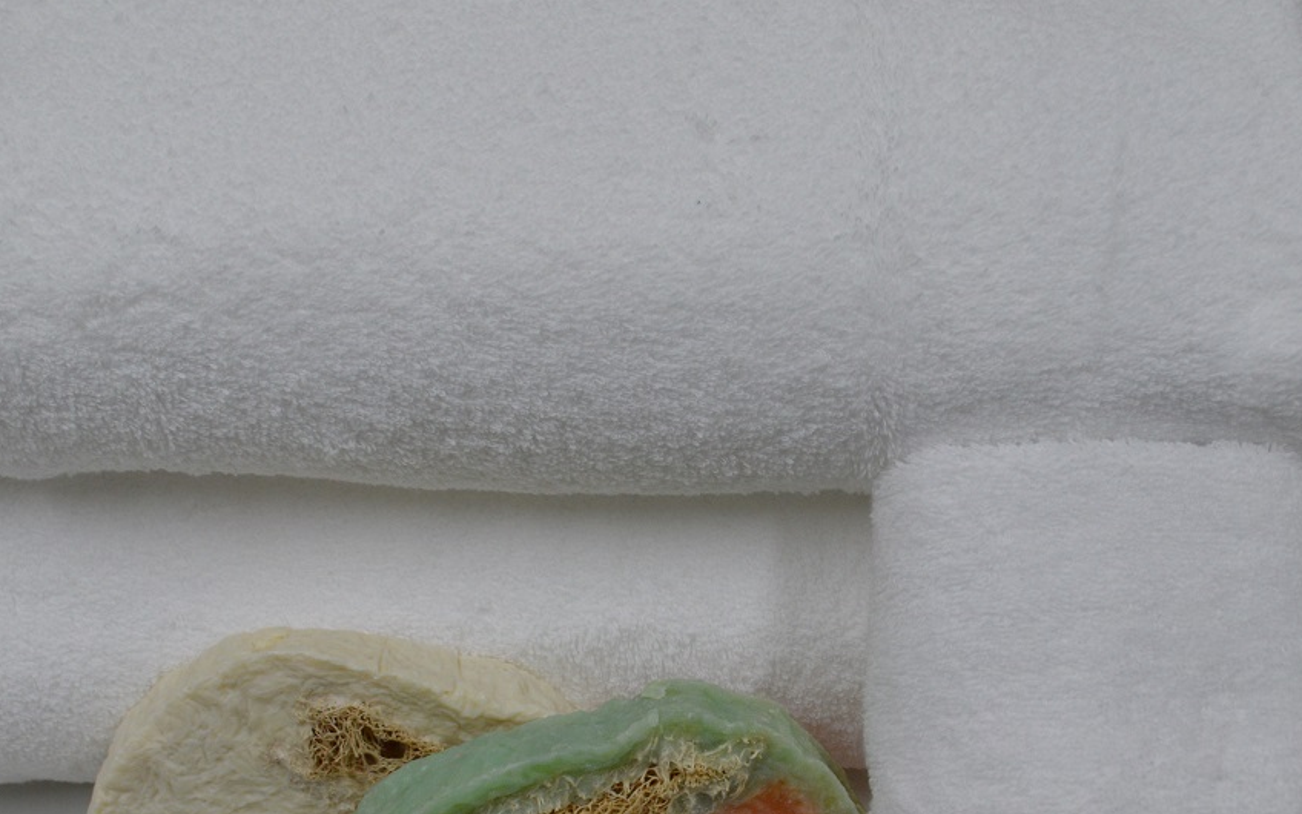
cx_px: 659
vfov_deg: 19.8
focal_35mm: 65
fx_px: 2306
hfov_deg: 31.5
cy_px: 633
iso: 400
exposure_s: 1/100
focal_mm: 24
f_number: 5
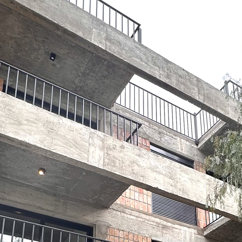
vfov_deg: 29.9
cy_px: 287
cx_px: 186
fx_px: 388
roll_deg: +2.6
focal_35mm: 49
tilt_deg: +19.0
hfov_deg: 33.9
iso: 40
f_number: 2.2
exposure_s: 1/207
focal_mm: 2.22
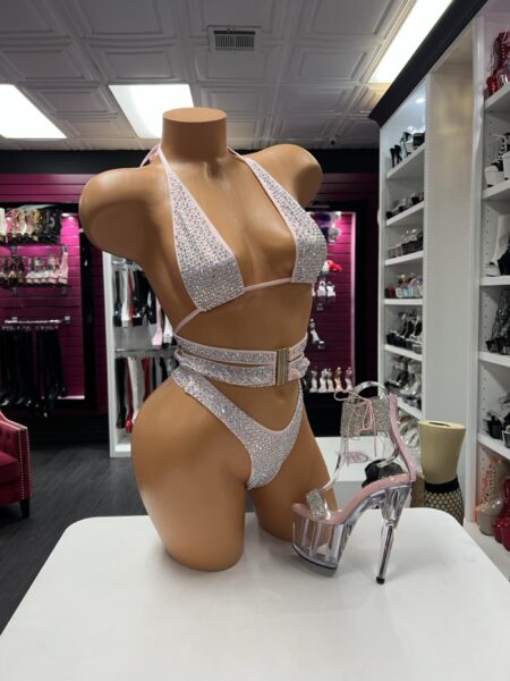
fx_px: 511
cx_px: 255
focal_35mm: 26
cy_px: 340
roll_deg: +1.5
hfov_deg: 53.1
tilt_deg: -4.3
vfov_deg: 67.3
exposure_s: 1/60
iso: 80
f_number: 1.5
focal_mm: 5.7
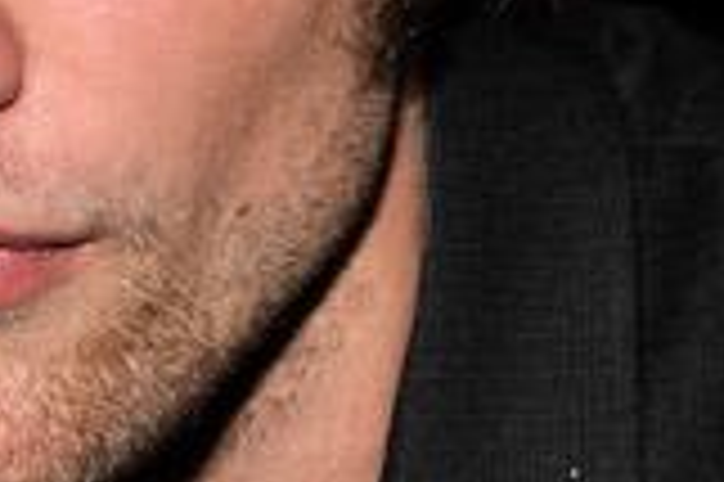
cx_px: -22
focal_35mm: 261
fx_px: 5244
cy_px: 108
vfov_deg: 5.3
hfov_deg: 7.9
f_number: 5.6
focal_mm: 70
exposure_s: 1/60
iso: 400
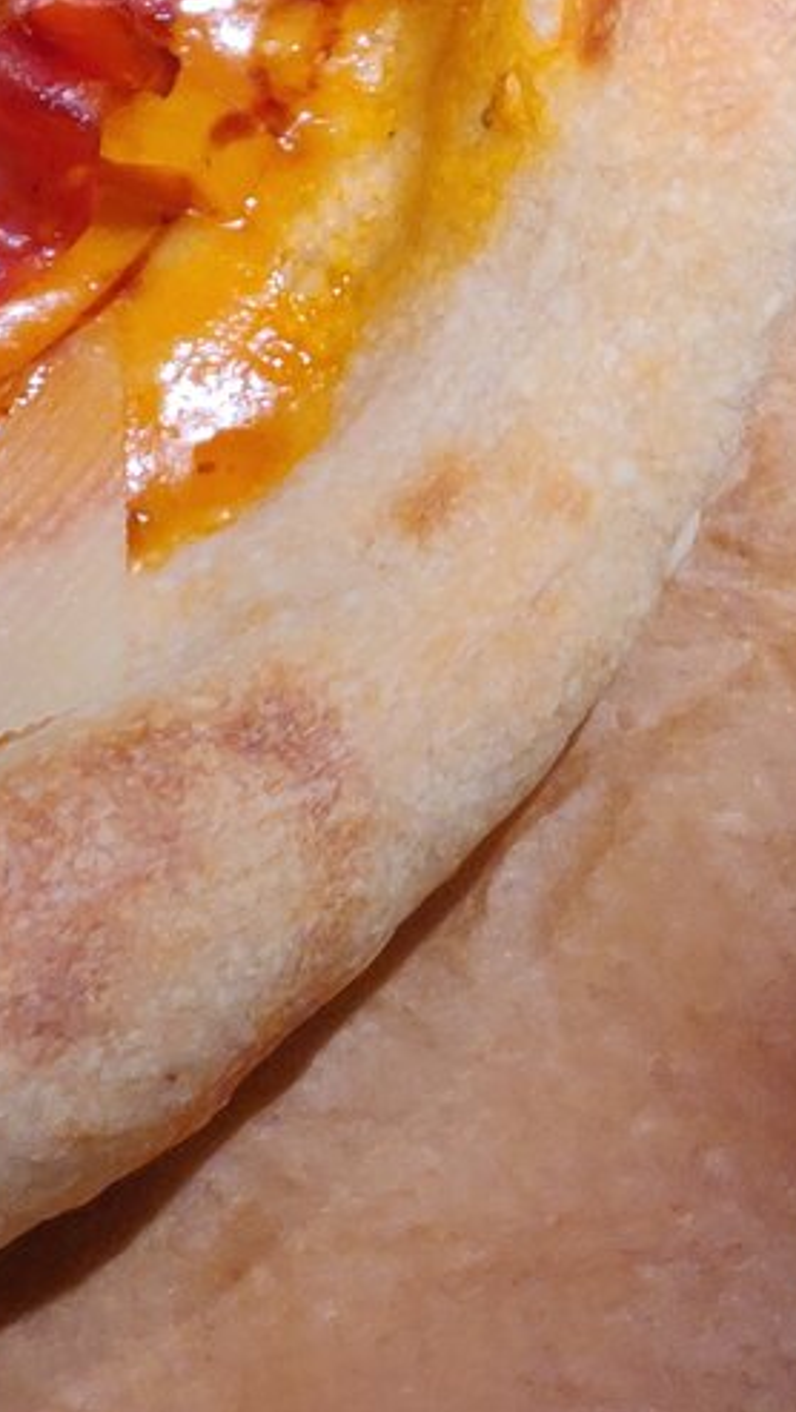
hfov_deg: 9.7
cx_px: -1320
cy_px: 40
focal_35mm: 106
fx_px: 3970
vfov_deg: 19.6
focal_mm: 4.25
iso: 200
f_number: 1.7
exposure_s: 1/50
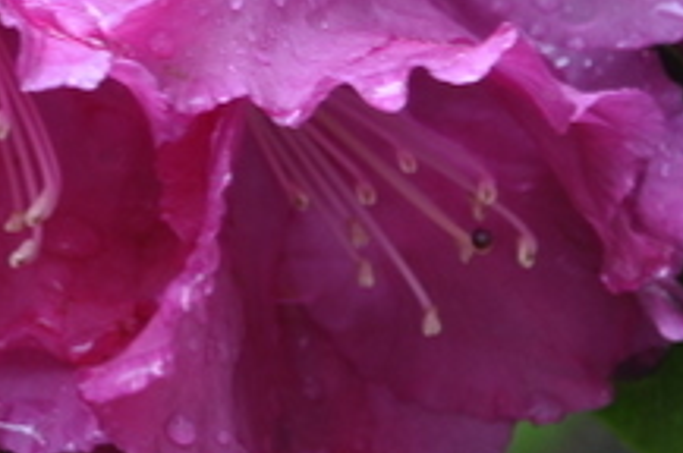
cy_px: -123
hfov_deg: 7.4
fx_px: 5247
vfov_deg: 4.9
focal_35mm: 277
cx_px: -258
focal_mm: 50
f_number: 8
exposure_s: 1/60
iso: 200
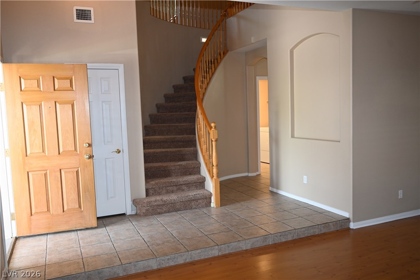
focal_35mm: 30
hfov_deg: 61.1
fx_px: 356
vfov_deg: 43.0
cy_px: 140
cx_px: 210
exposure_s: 1/60
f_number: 4
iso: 640
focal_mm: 30.5
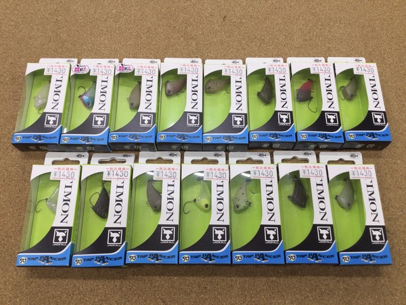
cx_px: 203
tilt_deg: -68.8
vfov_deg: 45.4
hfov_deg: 58.4
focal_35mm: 31
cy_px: 152
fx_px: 364
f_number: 2.4
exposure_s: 1/60
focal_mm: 3.3
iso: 32
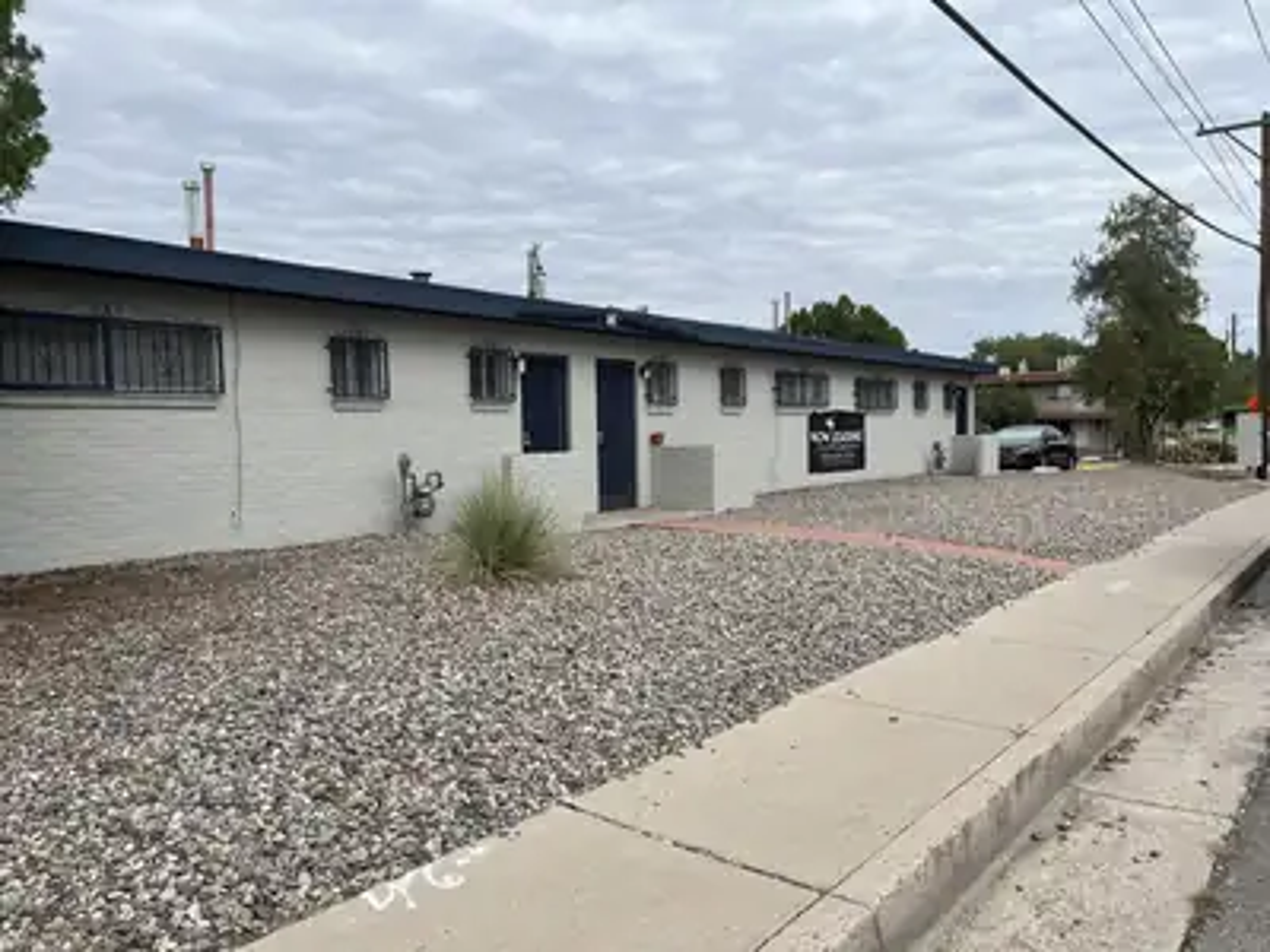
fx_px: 954
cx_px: 635
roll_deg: +2.8
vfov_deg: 53.1
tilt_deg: -3.7
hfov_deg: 67.3
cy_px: 476
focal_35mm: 26
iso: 50
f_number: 1.6
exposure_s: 1/3413
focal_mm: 5.1
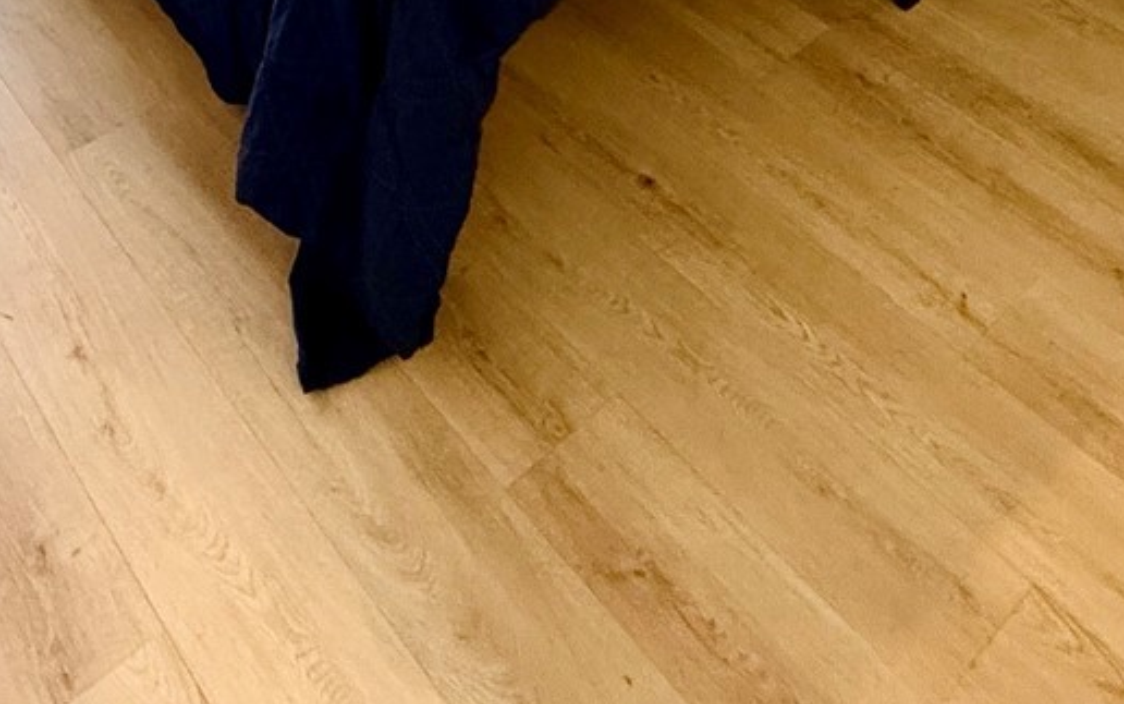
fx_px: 1410
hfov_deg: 42.9
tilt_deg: -14.8
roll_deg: +0.1
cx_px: 377
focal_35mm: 46
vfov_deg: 20.2
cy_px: -562
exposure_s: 1/60
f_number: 2.2
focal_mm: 2.22
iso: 250
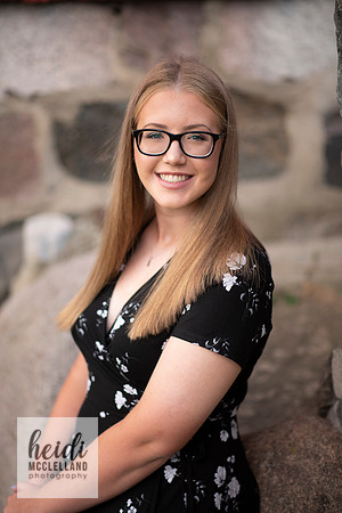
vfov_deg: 23.9
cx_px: 171
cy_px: 256
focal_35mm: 85
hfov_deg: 16.1
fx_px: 1211
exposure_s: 1/400
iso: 125
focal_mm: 85
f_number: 1.8
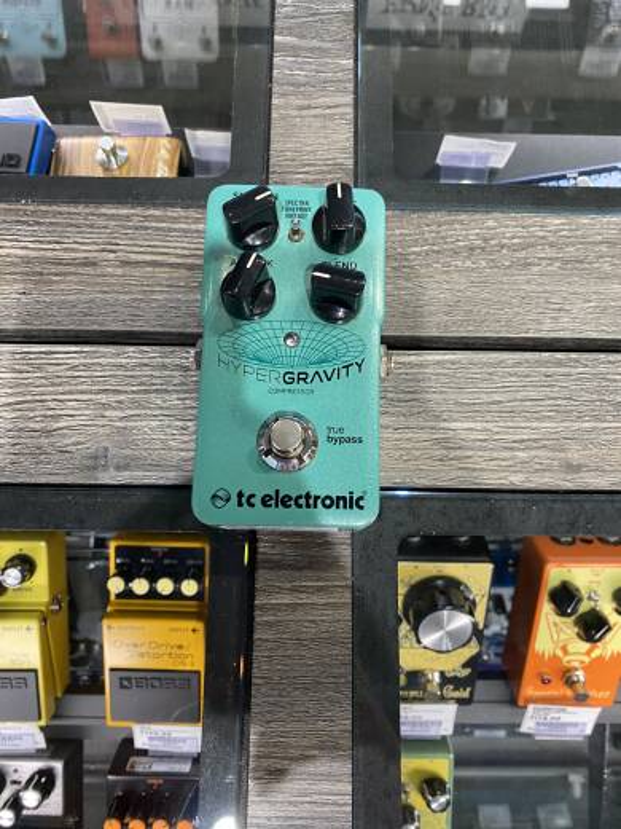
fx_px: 622
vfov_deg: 67.3
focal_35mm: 26
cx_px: 310
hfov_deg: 53.1
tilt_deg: -77.4
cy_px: 414
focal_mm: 4.25
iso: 160
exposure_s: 1/60
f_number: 1.8
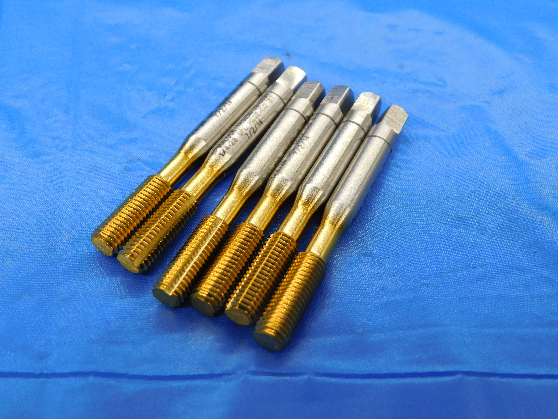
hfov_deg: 51.4
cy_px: 210
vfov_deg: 39.7
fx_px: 580
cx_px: 279
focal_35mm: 36
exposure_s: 1/100
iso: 125
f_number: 3.5
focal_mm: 6.3
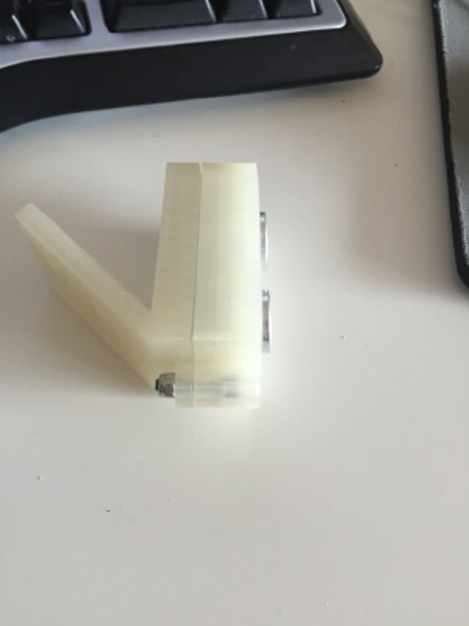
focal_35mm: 29
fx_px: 524
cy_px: 313
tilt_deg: -57.1
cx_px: 234
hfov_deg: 48.2
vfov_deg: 61.7
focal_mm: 4.15
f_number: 2.2
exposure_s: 1/33
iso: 80
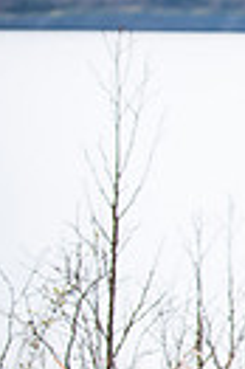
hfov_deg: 3.2
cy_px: 41
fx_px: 4299
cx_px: 755
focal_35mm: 420
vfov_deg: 4.9
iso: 100
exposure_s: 1/800
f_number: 2.8
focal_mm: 95
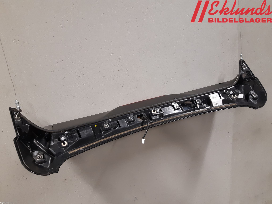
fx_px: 204
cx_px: 136
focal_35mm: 26
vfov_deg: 53.1
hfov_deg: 67.3
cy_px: 102
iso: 160
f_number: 1.7
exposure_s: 1/50
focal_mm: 3.93
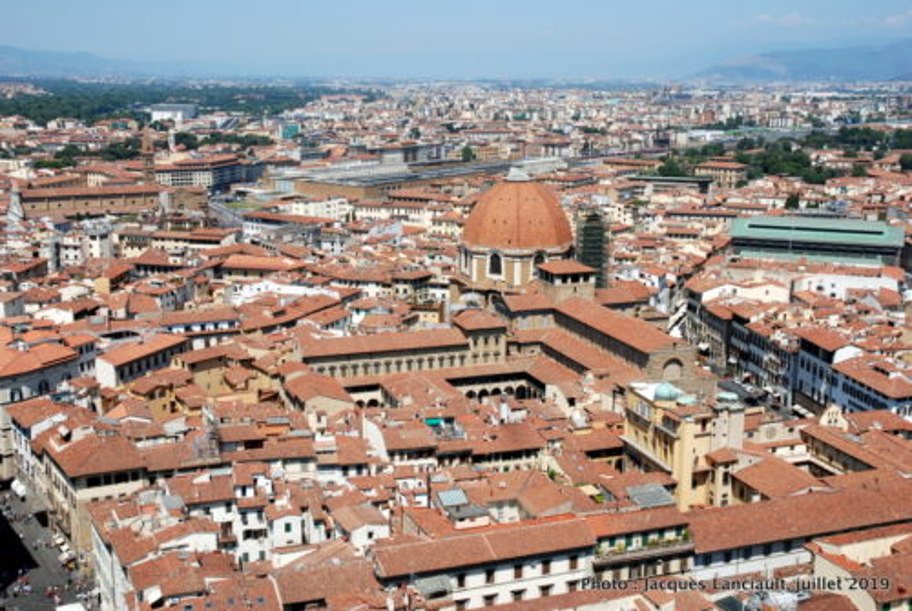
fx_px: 1028
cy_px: 306
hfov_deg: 47.9
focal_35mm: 40
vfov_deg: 33.1
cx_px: 456
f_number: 9
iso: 100
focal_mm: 27
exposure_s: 1/250
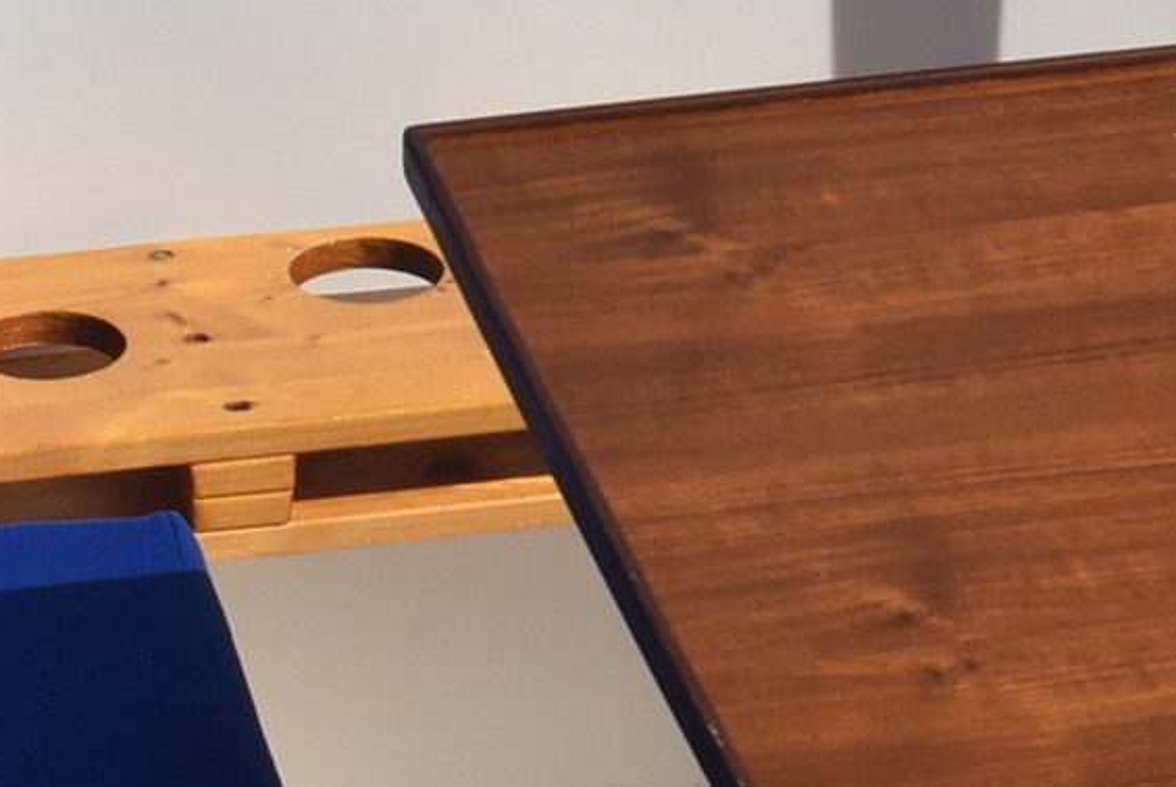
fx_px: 7815
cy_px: 657
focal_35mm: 239
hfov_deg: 8.6
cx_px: 691
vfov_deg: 5.8
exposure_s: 1/400
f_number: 10
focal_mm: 36
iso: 200
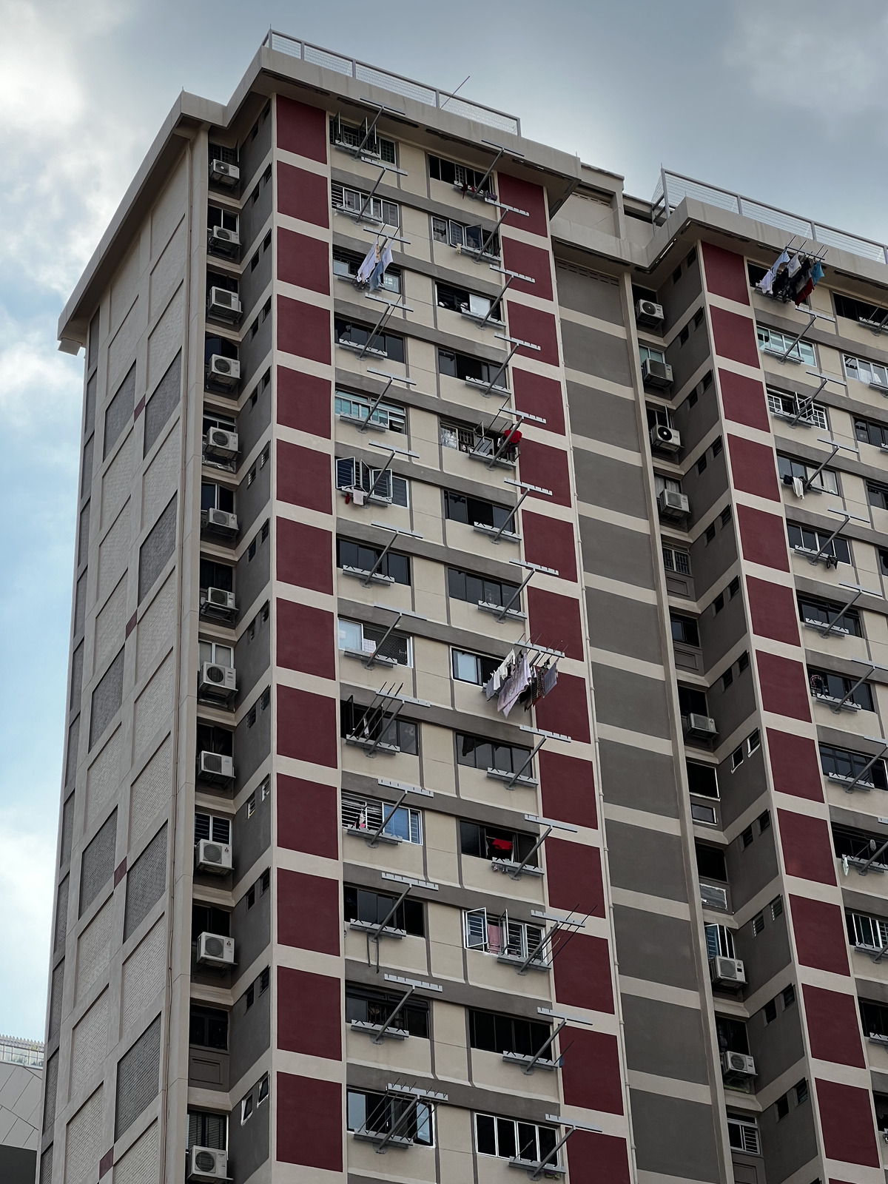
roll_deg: +2.9
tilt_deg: +36.3
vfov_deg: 25.3
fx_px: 2634
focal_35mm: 77
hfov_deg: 19.1
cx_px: 444
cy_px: 592
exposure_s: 1/889
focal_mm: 9
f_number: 2.8
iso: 32
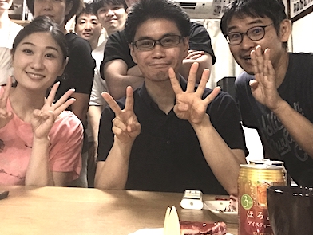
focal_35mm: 49
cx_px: 86
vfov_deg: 29.5
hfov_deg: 38.1
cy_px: 73
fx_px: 444
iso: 125
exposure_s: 1/33
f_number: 2.2
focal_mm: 2.87
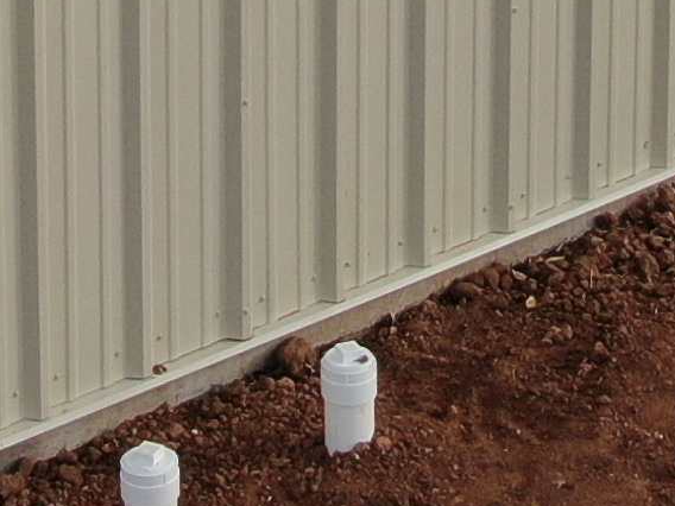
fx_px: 3295
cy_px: -567
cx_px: 303
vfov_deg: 8.3
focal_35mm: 169
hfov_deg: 11.7
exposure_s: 1/800
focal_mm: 4.39
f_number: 2.8
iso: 100
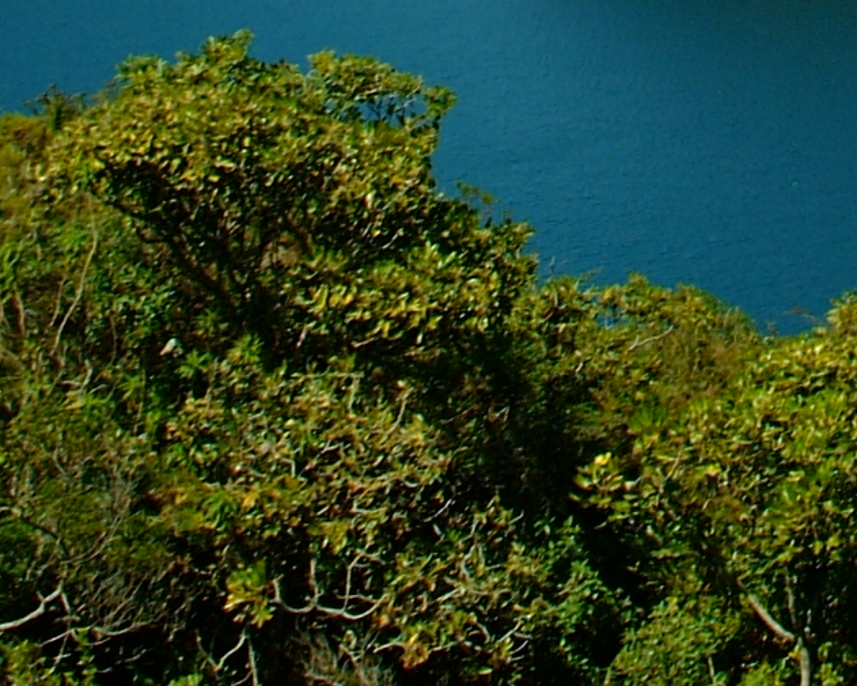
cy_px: -369
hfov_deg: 15.3
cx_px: 1251
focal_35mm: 117
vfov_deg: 12.5
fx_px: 2968
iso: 200
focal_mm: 17
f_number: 6.7
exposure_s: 1/180
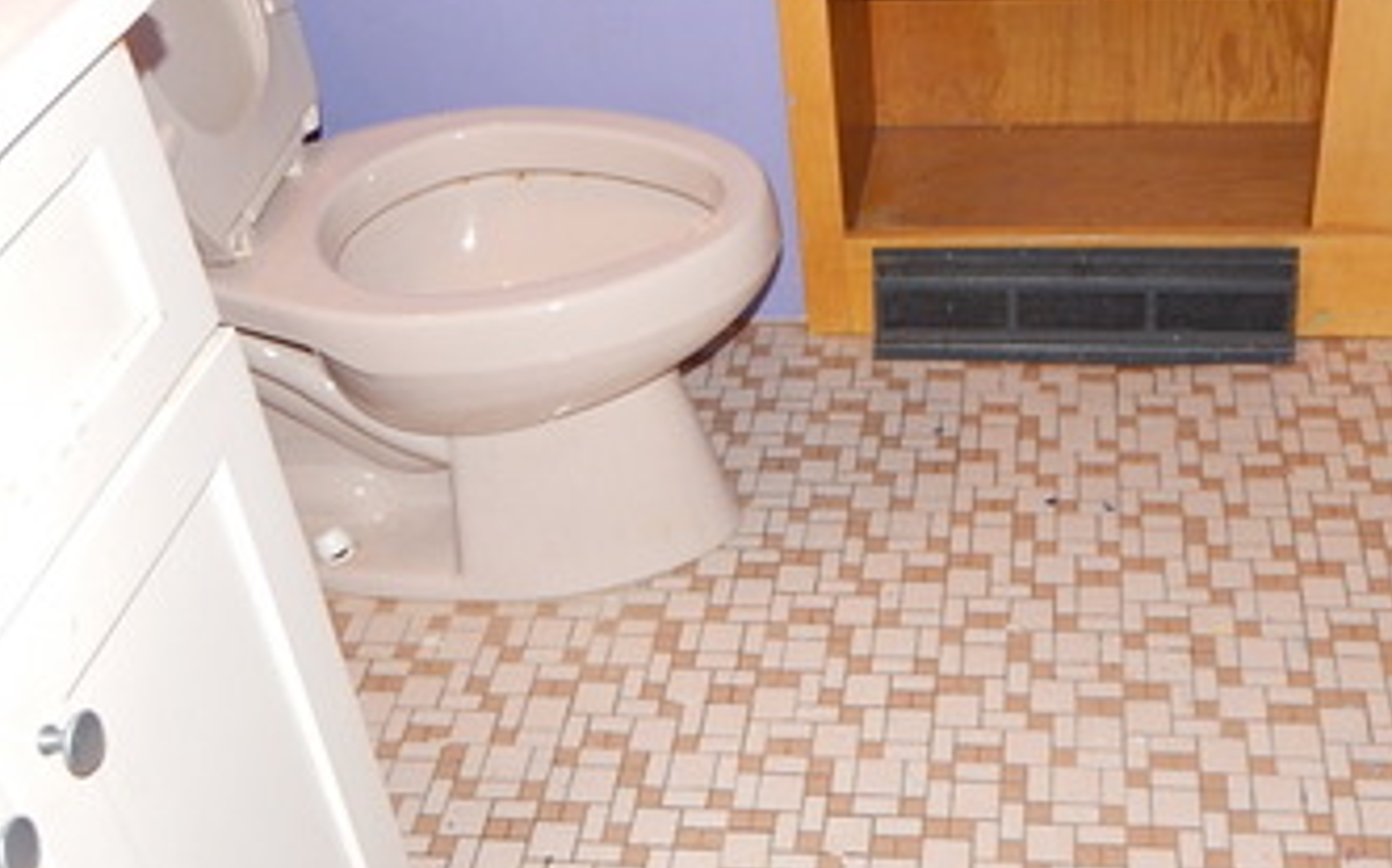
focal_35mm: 45
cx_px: 805
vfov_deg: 28.5
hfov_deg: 44.2
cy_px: 407
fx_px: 1706
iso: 200
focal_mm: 4
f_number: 3
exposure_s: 1/30
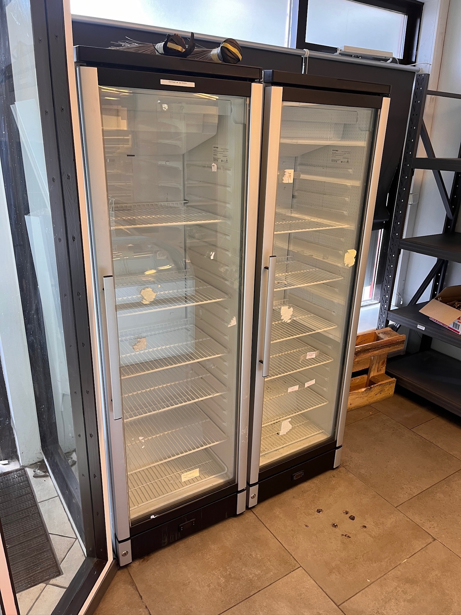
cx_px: 230
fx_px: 462
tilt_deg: -18.3
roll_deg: -0.5
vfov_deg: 67.3
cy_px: 308
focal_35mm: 26
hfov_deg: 53.1
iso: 80
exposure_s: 1/50
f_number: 1.6
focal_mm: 5.1
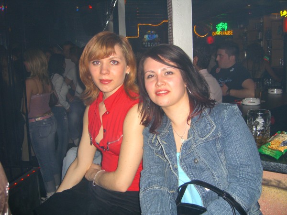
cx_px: 144
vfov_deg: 37.7
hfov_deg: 49.0
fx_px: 315
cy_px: 108
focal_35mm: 38
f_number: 2.8
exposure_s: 1/60
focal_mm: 7.9
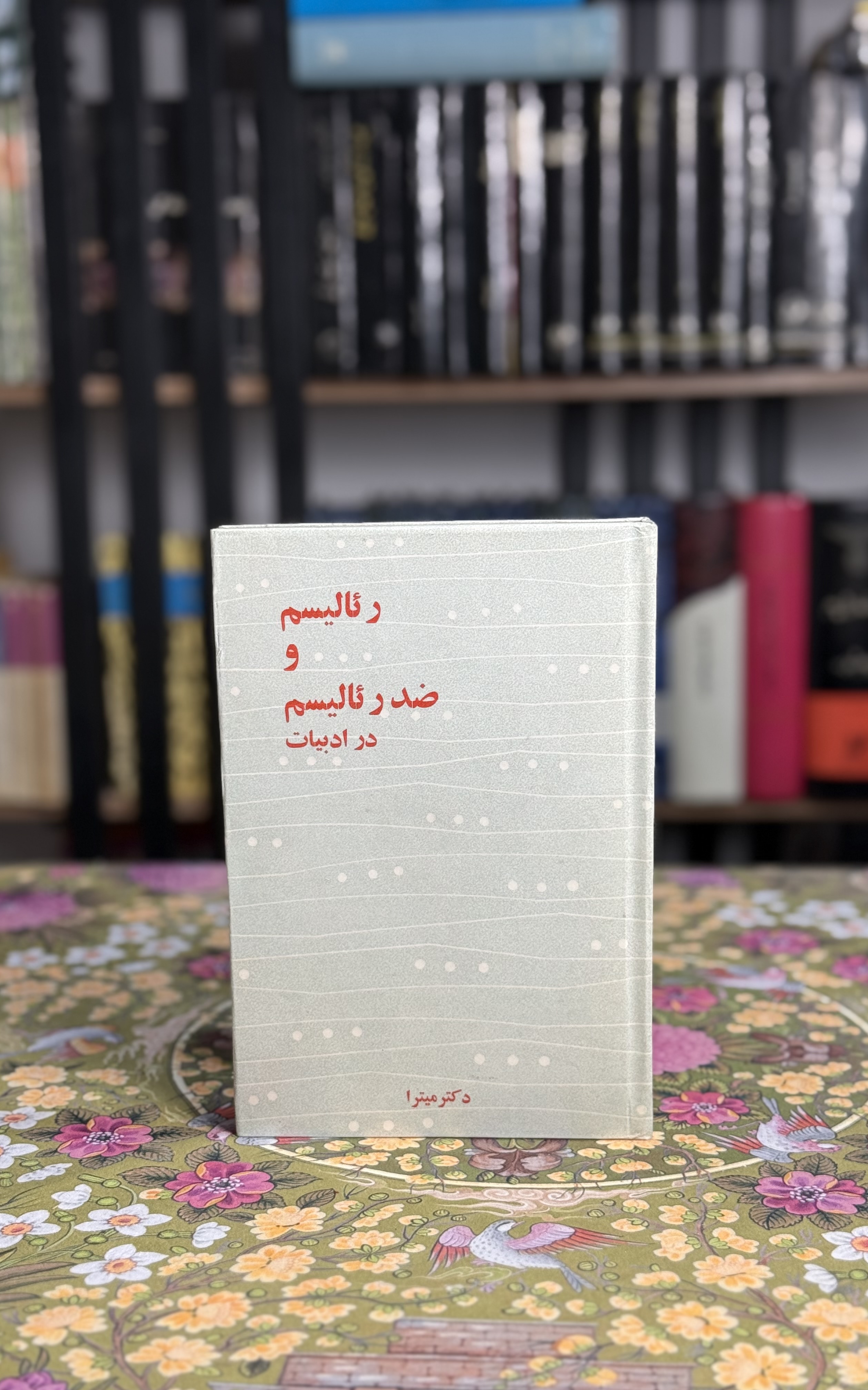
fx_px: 1931
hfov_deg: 25.3
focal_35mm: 51
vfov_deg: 39.6
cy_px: 696
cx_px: 428
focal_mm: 6.76
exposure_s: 1/100
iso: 64
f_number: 1.78
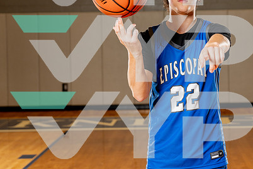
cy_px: 49
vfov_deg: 13.5
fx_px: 710
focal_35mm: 101
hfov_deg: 20.1
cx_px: 172
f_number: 4
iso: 320
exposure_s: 1/250
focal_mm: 70
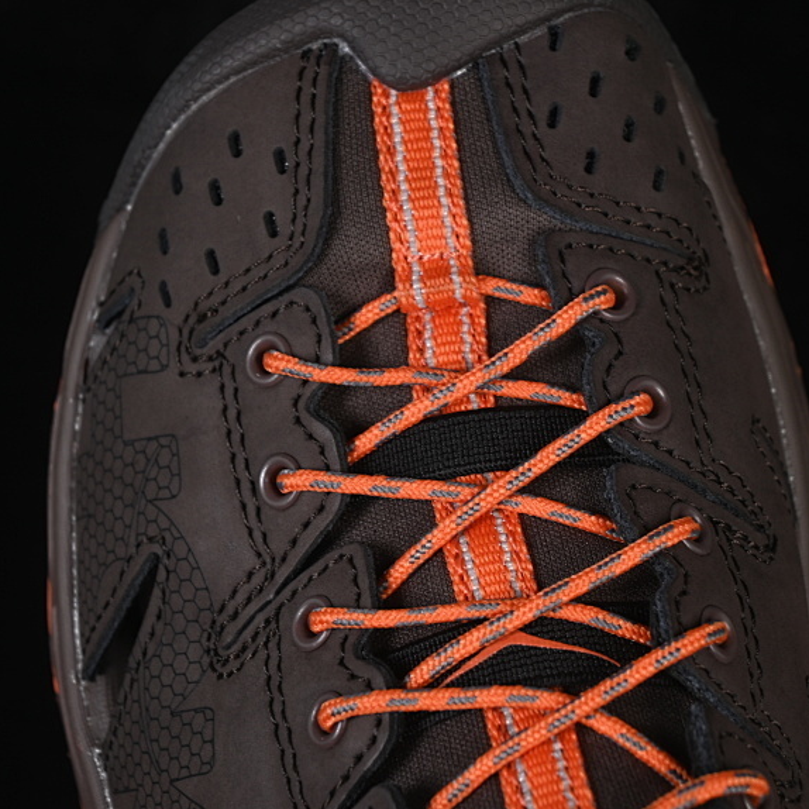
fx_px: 3173
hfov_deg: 14.5
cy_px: 406
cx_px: 440
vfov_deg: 14.5
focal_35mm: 120
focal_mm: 50
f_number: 6.3
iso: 160
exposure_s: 1/60
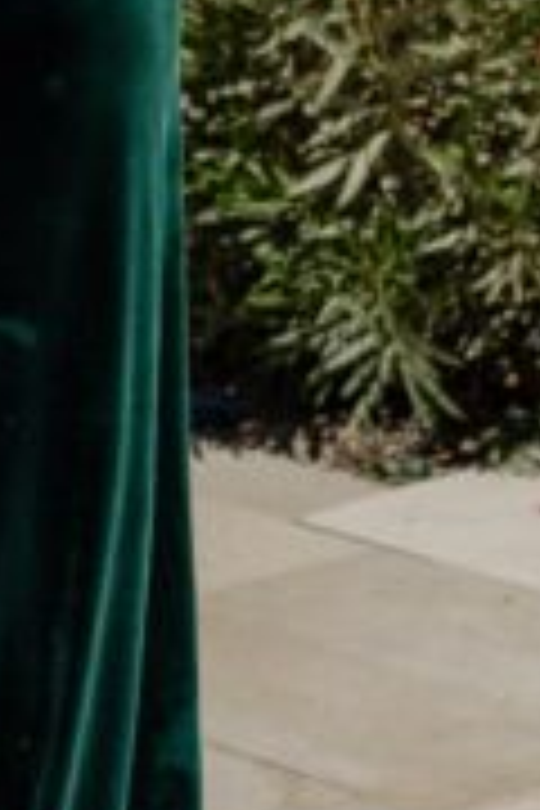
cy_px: -209
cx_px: -4
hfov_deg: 6.4
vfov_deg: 9.5
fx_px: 4792
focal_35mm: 213
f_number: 5
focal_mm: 50
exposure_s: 1/1000
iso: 100
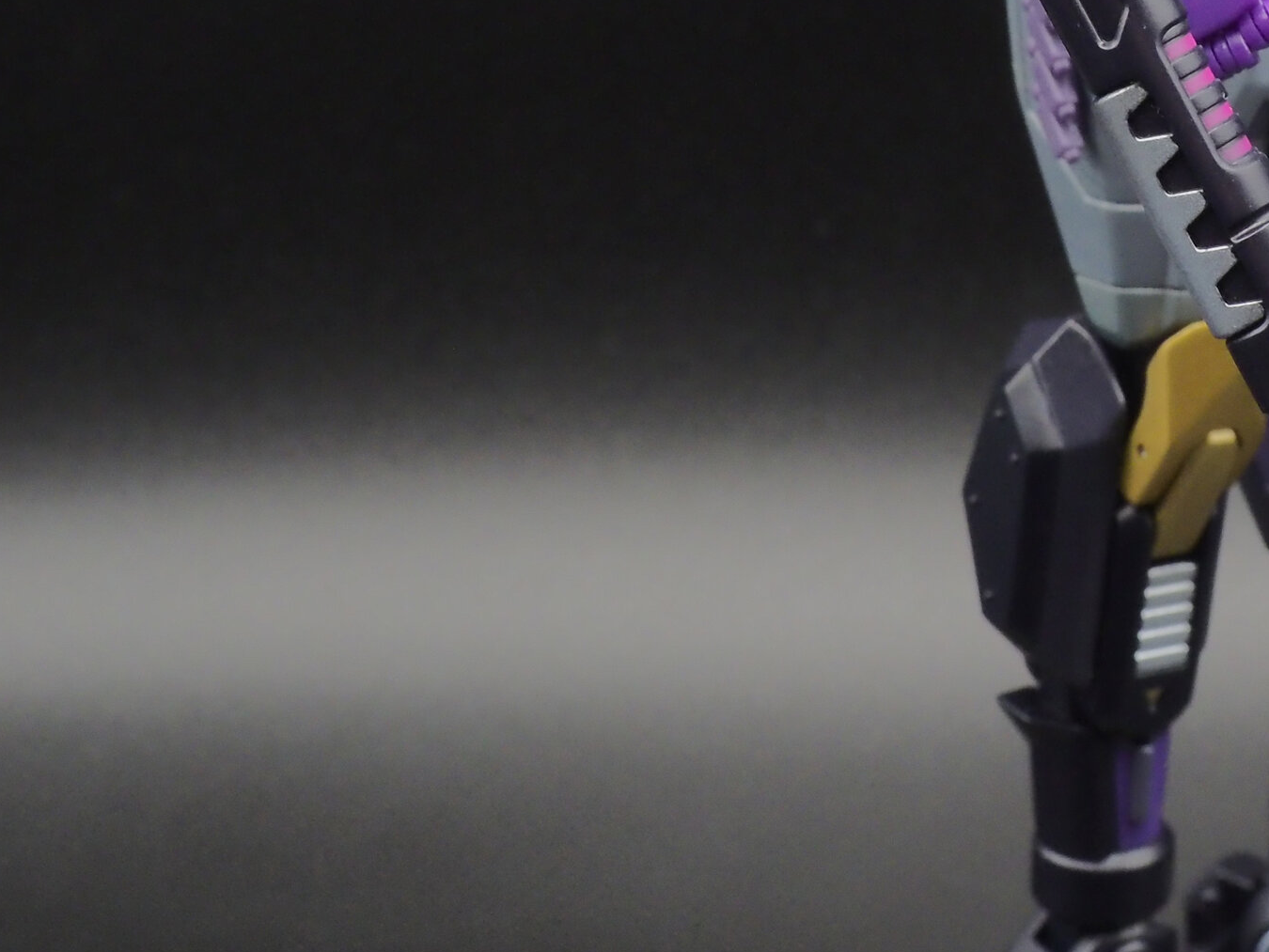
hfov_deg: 19.3
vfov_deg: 14.6
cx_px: 1139
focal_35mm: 100
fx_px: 3667
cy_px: 87
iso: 1600
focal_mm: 27
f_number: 11
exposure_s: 1/60
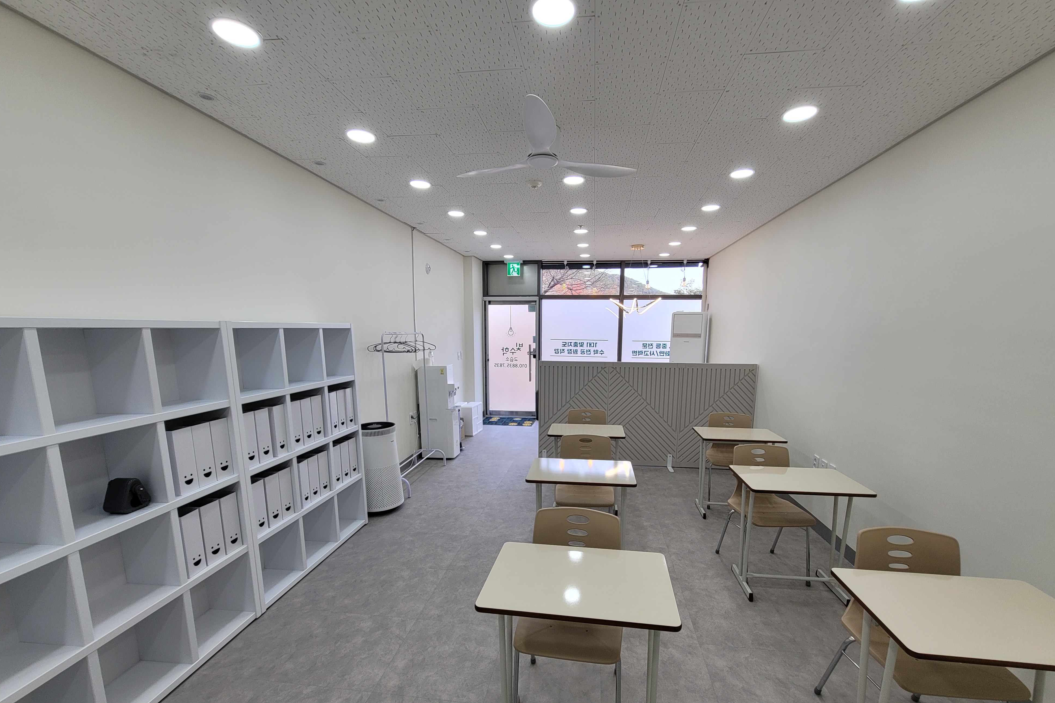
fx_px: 410
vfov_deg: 80.9
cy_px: 392
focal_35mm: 14
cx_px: 535
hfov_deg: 104.2
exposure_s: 1/120
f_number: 2.2
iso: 64
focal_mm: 2.2
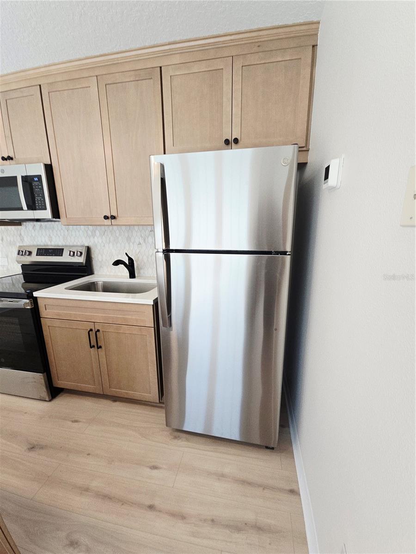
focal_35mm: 13
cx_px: 208
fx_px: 208
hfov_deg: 89.9
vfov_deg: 106.2
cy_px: 277
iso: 64
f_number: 2.2
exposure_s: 1/60
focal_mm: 2.2
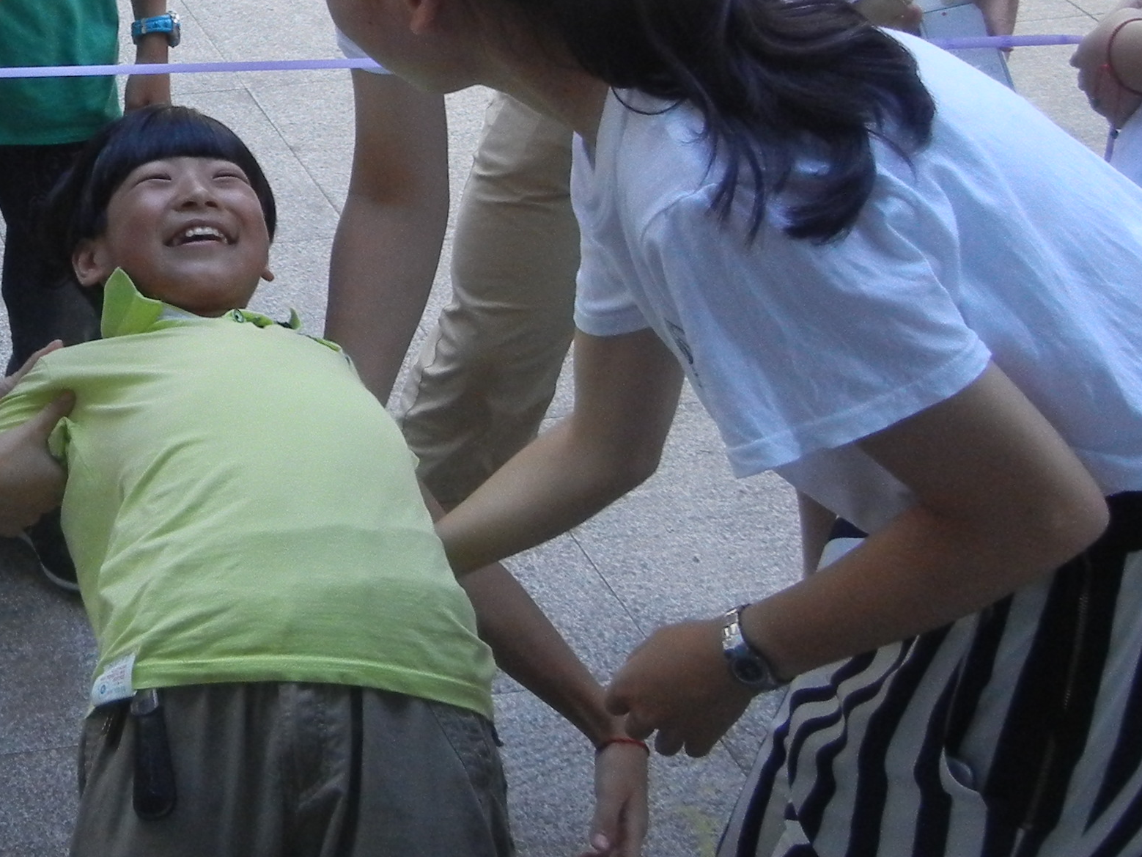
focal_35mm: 77
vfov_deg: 19.0
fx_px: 2541
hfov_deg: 23.6
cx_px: -145
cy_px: 197
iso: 400
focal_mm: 5.4
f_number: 3.5
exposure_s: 1/233
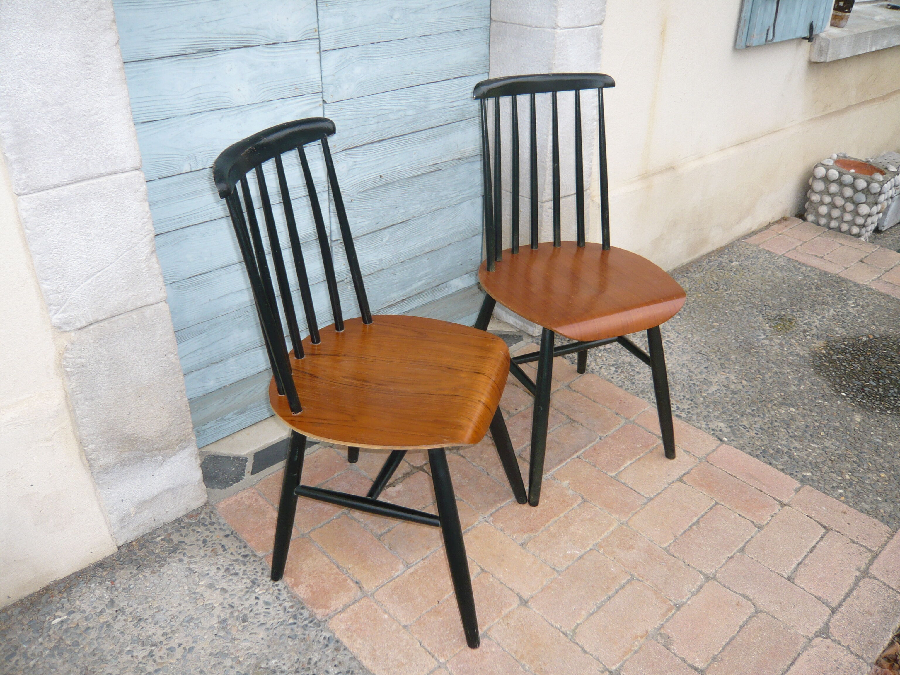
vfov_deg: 49.7
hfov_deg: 63.4
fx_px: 728
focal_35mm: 28
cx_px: 450
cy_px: 338
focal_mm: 4.6
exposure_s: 1/125
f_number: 2.8
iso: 100
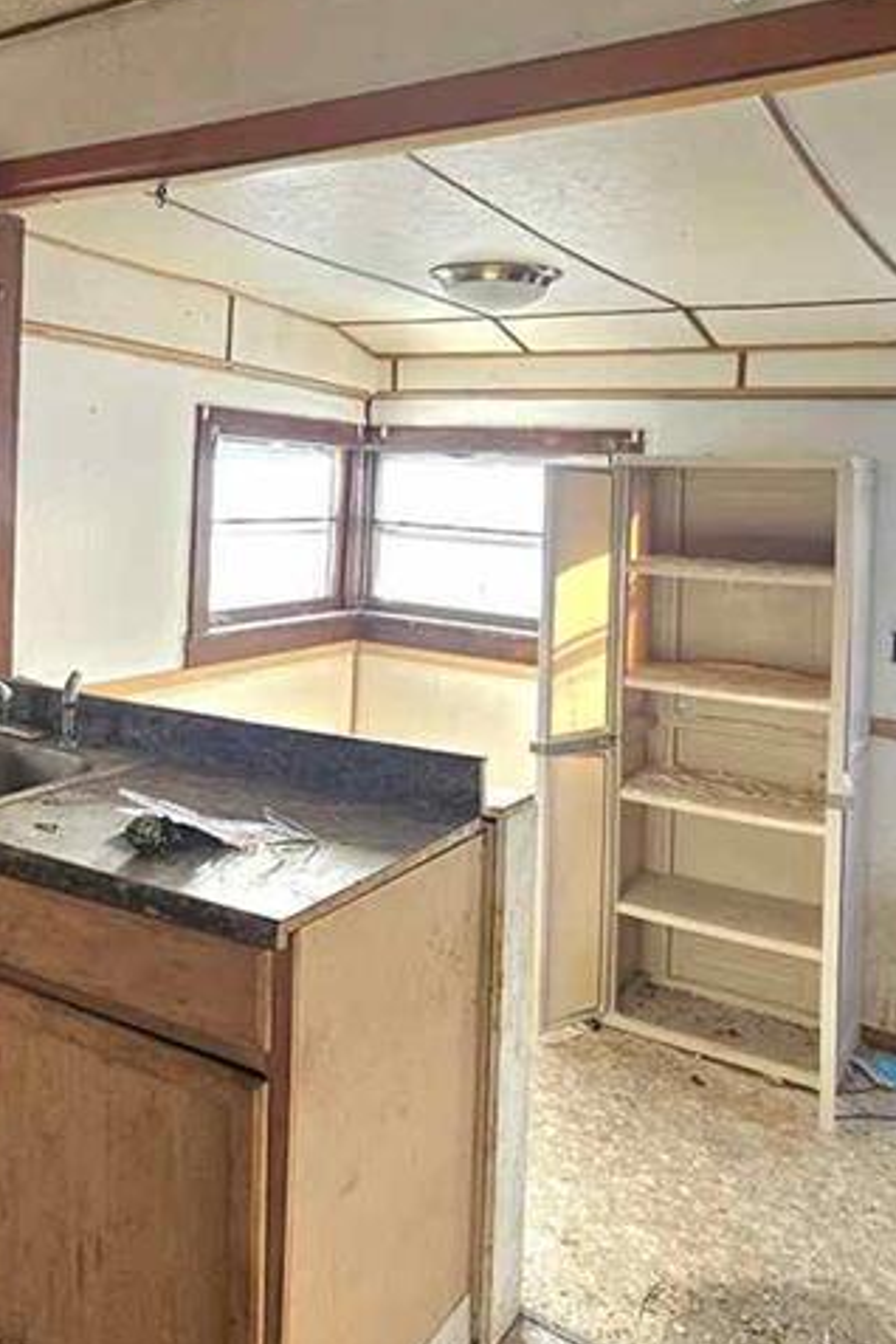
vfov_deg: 62.2
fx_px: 1083
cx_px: 155
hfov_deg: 42.5
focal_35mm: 29
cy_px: 459
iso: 50
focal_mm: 2.2
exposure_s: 1/60.2
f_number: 2.2
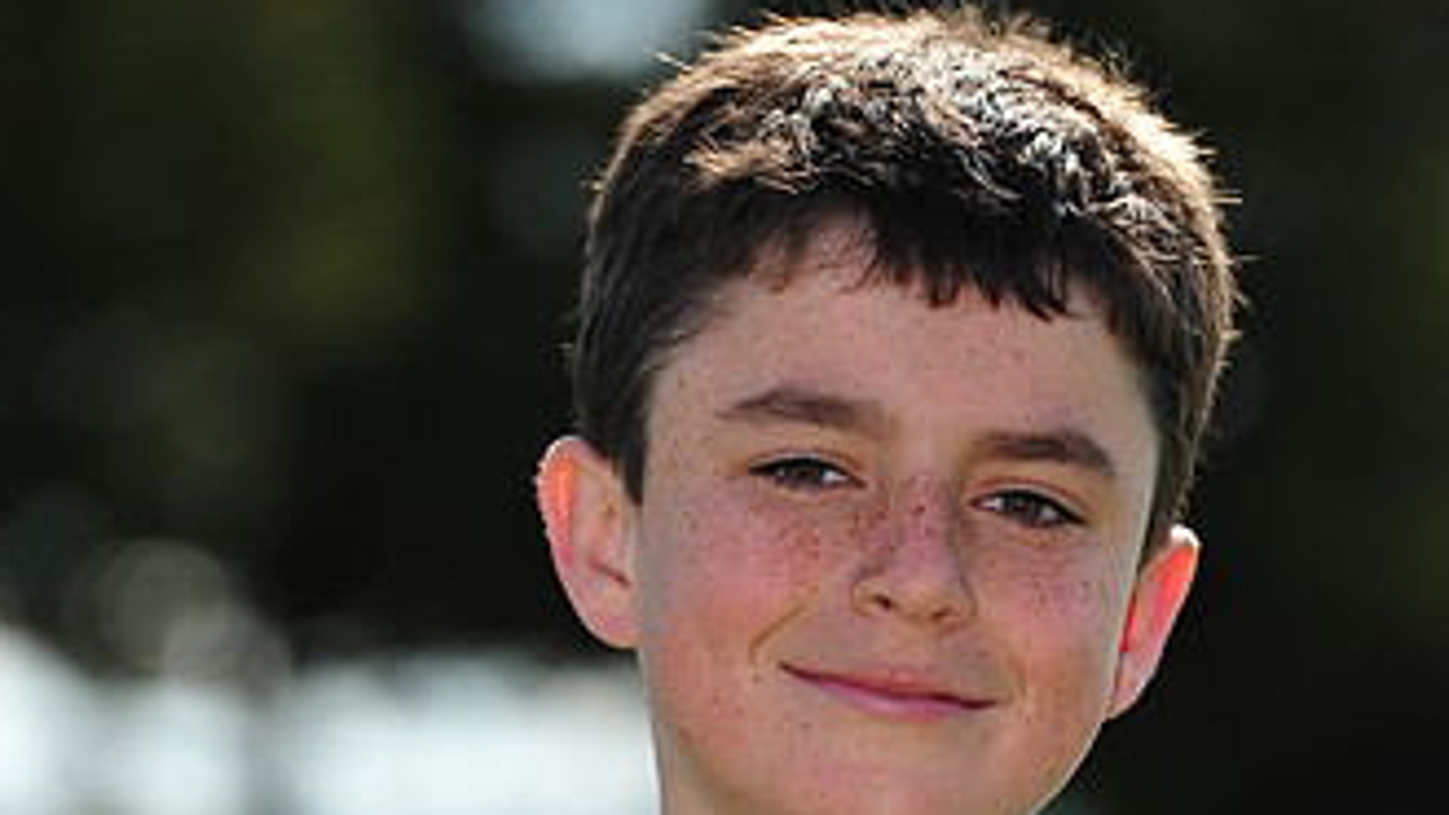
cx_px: 753
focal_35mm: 369
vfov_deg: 3.3
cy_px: 1119
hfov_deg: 5.9
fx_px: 14176
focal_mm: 200
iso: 200
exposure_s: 1/800
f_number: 4.5
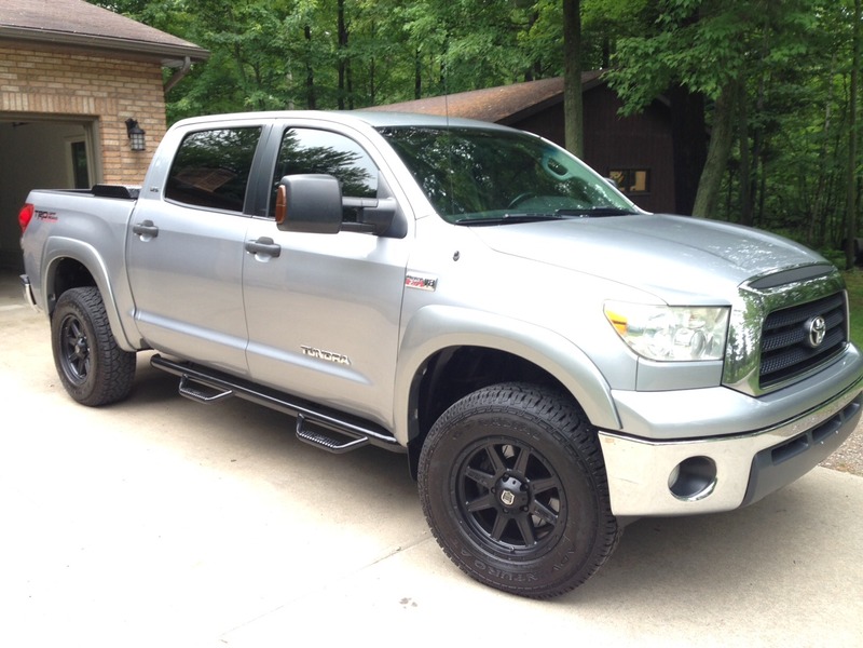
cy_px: 324
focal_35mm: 33
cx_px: 432
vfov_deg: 42.9
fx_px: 823
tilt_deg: -9.5
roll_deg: +1.6
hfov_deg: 55.4
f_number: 2.4
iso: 50
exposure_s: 1/30
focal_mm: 4.12
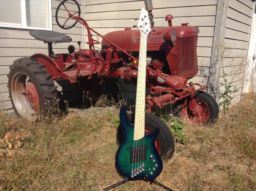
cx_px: 128
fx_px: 244
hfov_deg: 55.4
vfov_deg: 42.8
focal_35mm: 33
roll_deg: -1.7
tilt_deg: -12.3
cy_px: 96
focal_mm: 3.3
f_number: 2.4
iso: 25
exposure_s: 1/982
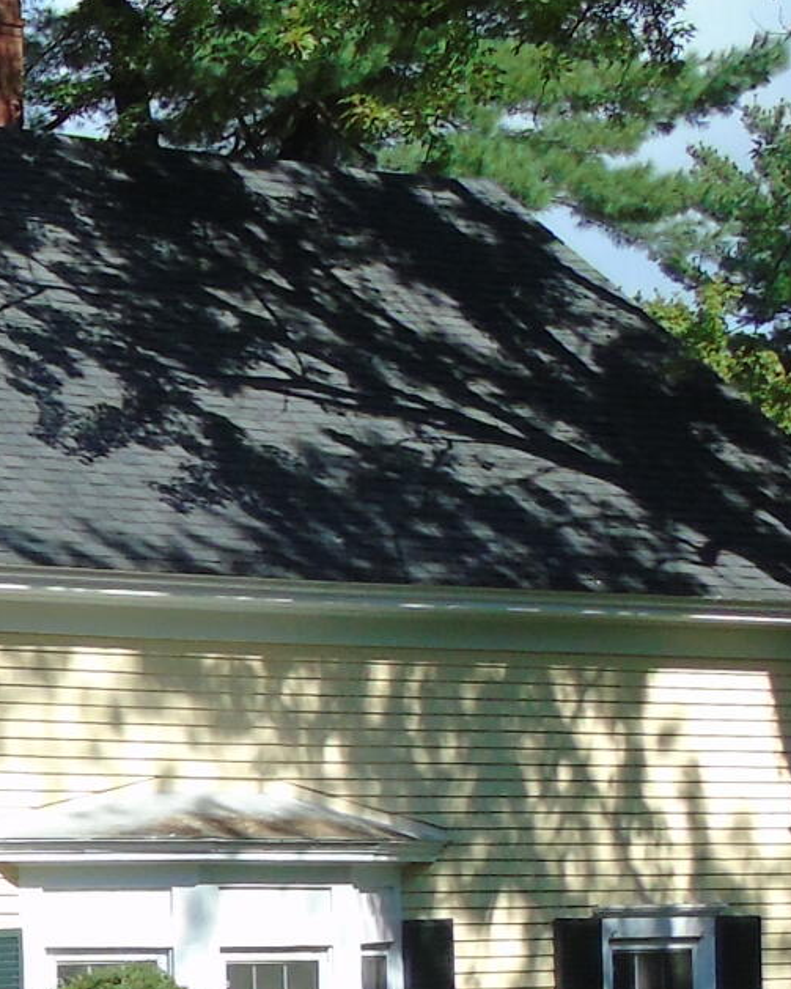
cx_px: -591
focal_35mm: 135
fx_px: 3951
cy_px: 1046
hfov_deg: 10.8
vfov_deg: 14.0
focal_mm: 5.2
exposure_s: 1/500
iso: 80
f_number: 3.6
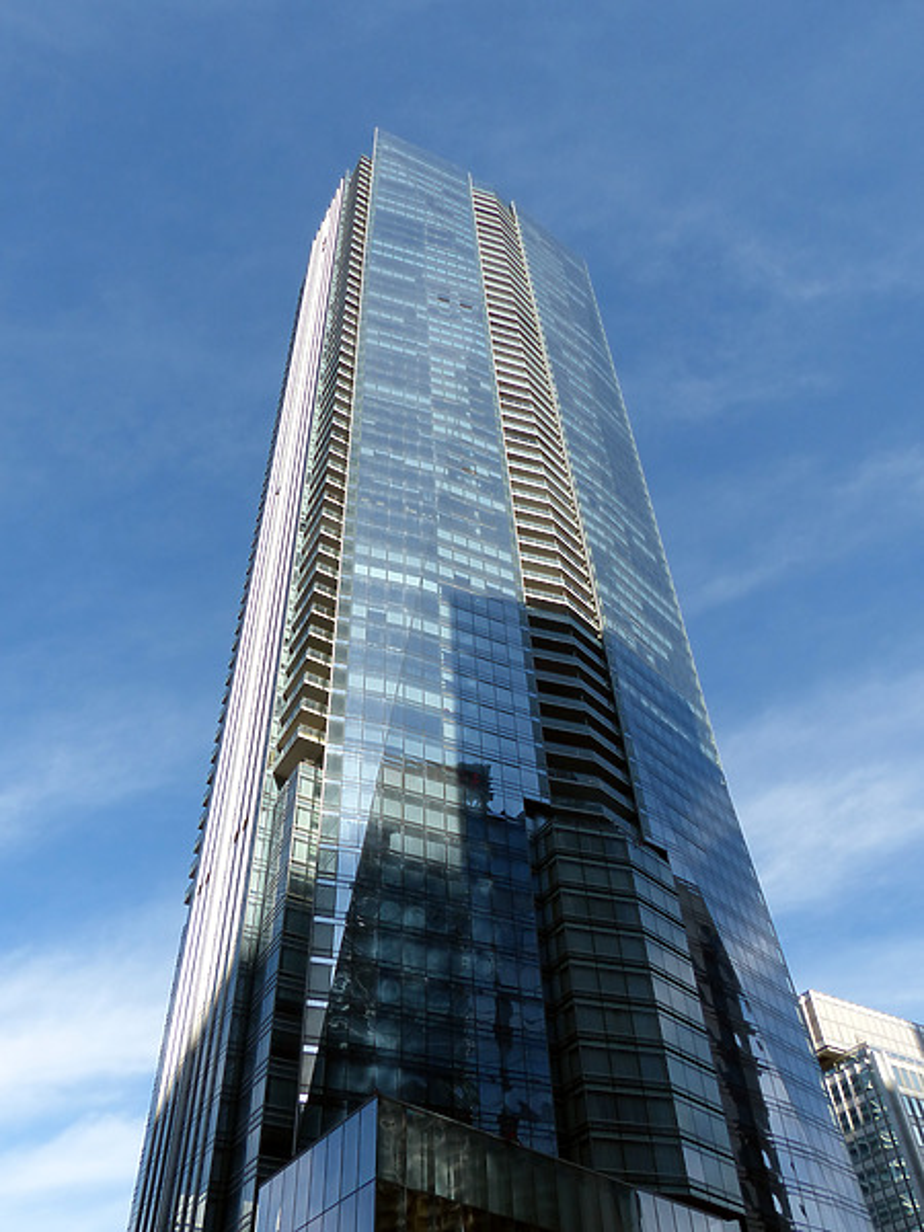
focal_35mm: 25
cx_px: 462
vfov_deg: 69.4
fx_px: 890
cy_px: 616
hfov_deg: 54.9
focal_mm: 4.5
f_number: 4
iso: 100
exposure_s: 1/640
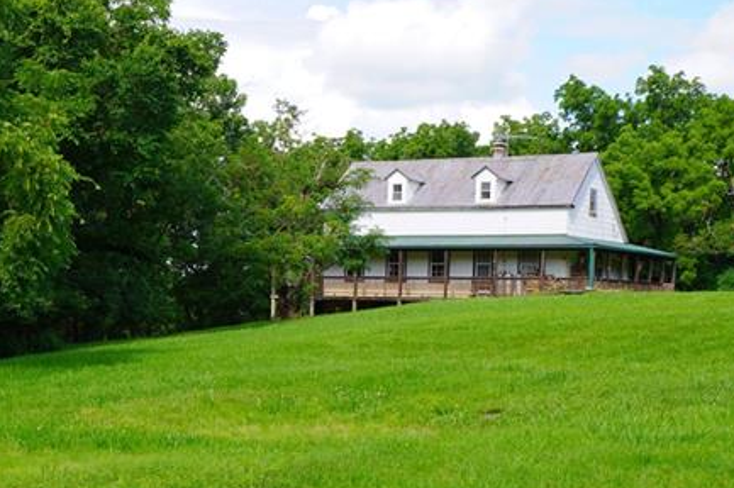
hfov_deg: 28.4
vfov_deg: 18.9
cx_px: 268
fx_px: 1446
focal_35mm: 71
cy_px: 407
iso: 100
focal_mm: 20
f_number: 8
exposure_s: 1/125
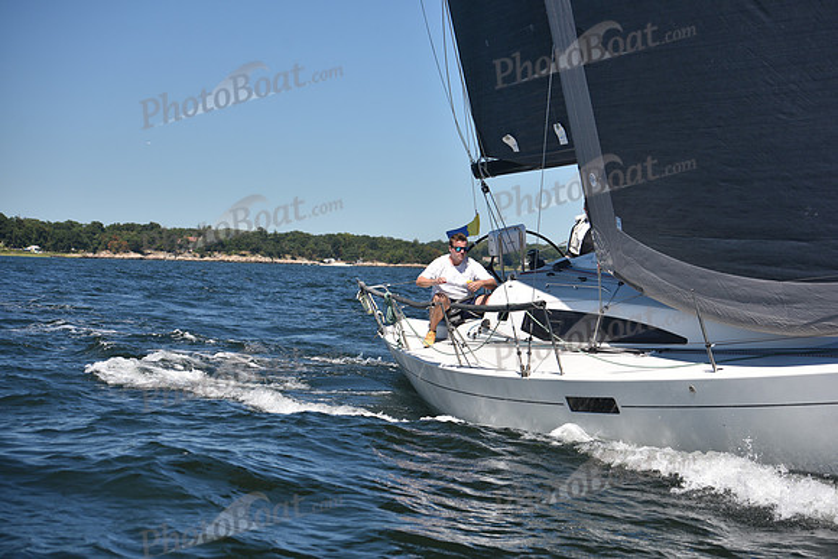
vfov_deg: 18.2
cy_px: 280
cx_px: 419
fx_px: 1746
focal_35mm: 75
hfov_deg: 27.0
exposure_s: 1/800
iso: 200
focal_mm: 75
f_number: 4.5
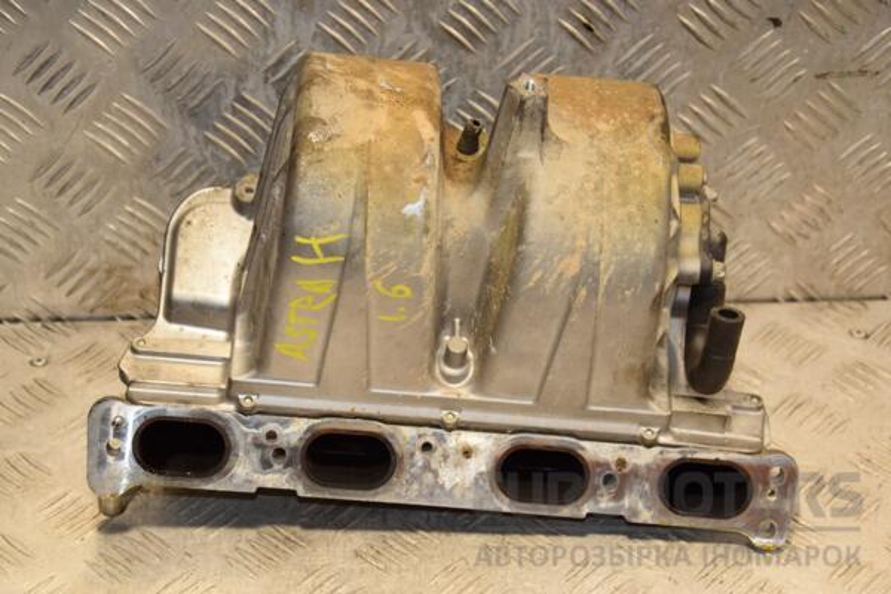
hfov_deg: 27.0
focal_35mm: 75
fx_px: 1856
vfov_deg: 18.2
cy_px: 297
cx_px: 446
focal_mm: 50
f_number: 5
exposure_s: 1/200
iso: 800
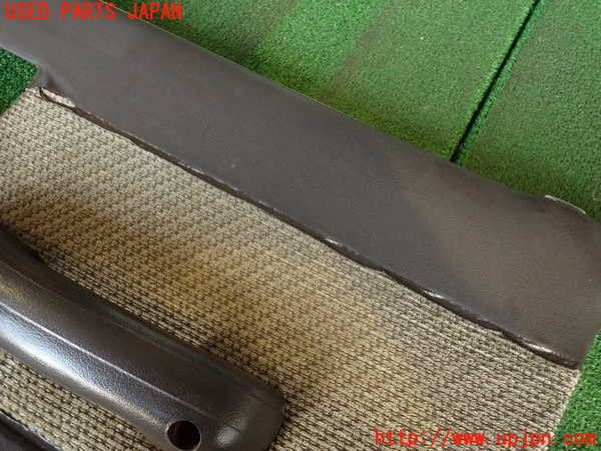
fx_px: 434
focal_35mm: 25
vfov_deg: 54.9
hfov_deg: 69.4
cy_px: 226
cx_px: 300
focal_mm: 4.5
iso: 200
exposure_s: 1/40
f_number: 2
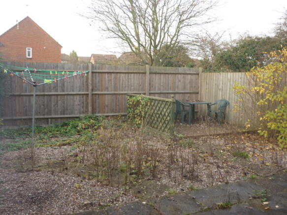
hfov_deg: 55.4
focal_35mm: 33
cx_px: 144
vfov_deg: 42.9
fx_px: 274
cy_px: 108
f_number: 2.8
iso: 100
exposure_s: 1/60
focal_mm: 5.5
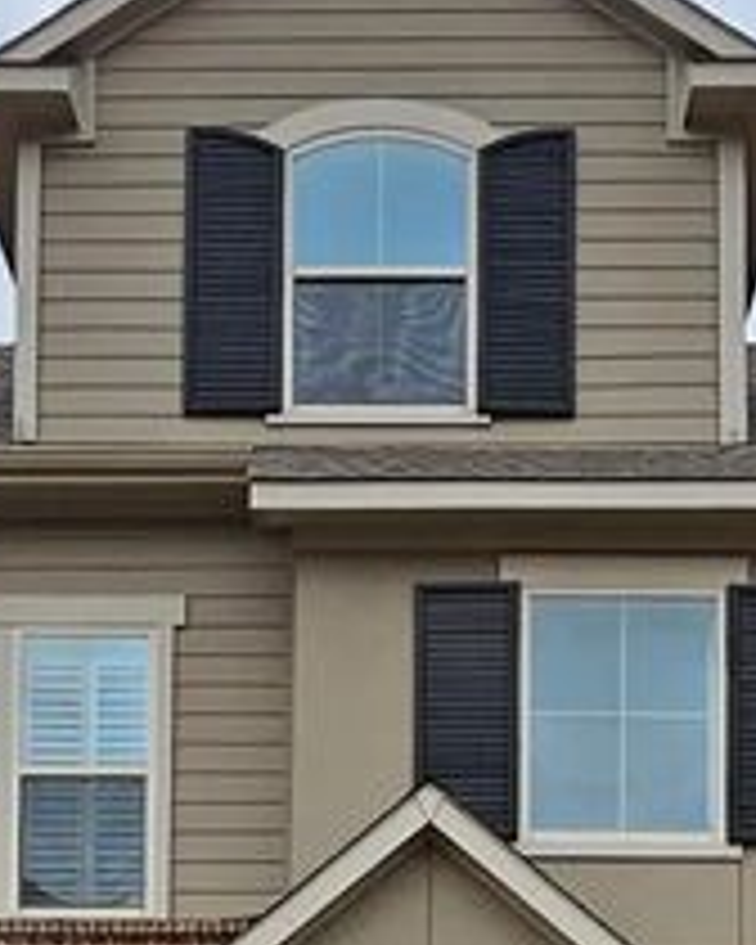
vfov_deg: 25.6
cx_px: 364
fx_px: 1734
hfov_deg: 24.6
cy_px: 1274
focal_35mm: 62
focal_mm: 2.2
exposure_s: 1/1139
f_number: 2.2
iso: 50
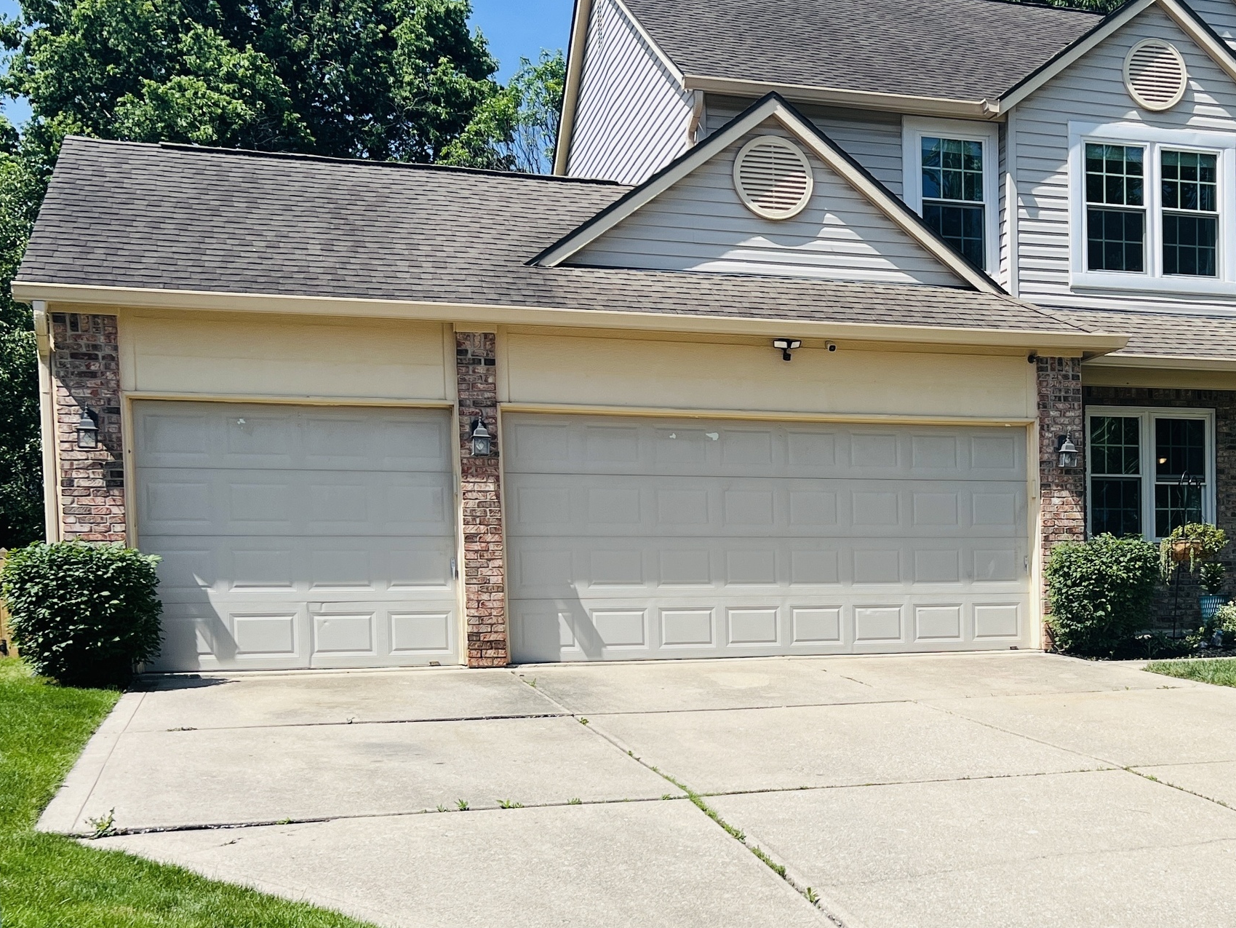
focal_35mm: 47
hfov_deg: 39.1
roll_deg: +1.1
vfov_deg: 30.4
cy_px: 698
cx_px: 958
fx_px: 1679
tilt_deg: -3.0
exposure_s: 1/5319
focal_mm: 5.7
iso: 50
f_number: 1.5
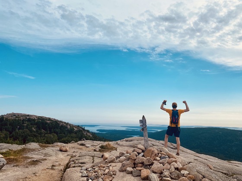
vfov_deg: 53.1
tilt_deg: +9.8
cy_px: 90
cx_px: 121
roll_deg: -0.8
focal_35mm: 26
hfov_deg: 67.3
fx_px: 182
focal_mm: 4.25
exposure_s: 1/5236
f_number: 1.8
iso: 32
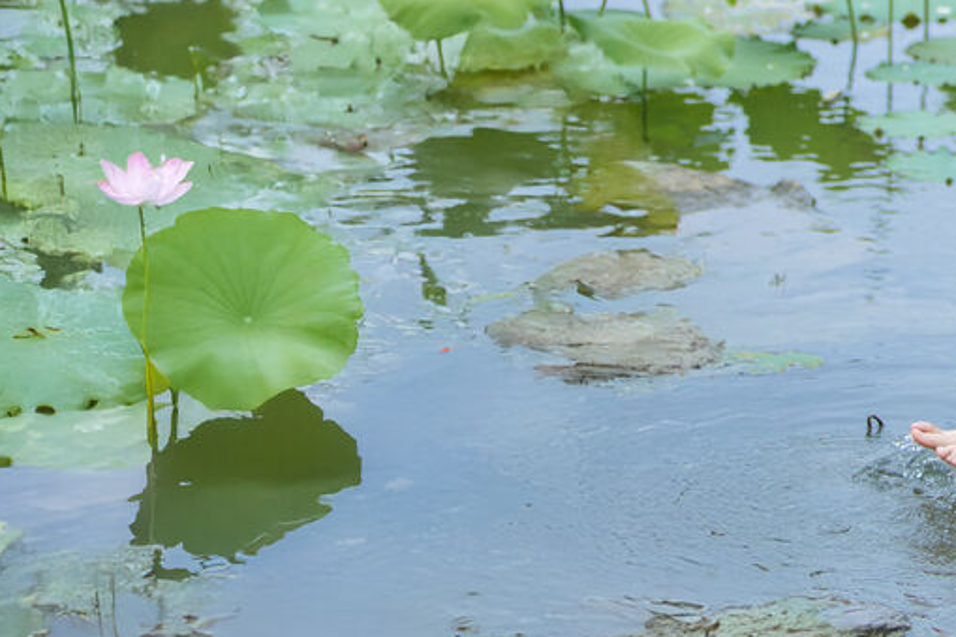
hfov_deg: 12.2
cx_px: 1104
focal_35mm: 165
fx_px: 4380
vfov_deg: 8.3
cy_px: -49
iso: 100
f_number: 2.8
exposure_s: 1/400
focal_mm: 70
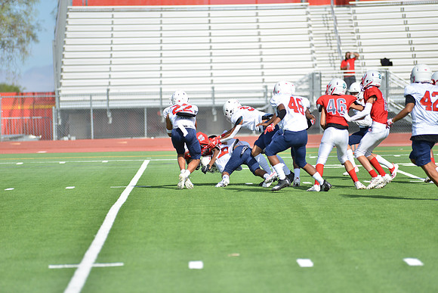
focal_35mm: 200
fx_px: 2434
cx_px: 219
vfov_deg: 6.9
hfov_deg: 10.3
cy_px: 146
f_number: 2.8
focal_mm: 200
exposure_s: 1/1600
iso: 100
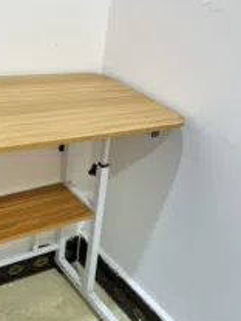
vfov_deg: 38.0
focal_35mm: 50
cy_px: 130
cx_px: 42
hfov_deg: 28.4
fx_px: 464
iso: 200
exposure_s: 1/50
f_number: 1.6
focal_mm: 5.1
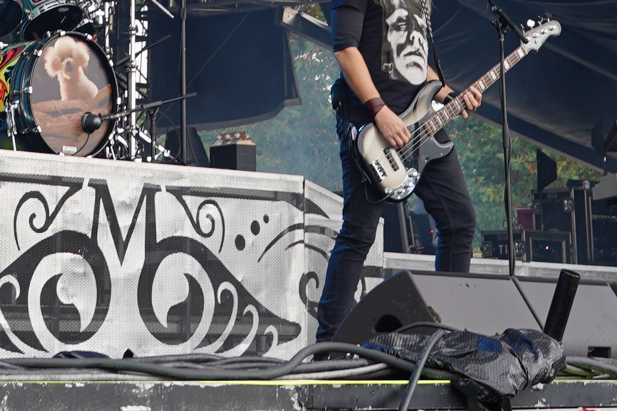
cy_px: -482
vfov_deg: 9.7
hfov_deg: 15.8
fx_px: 2211
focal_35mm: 129
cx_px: 194
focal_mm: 28
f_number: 6.3
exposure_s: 1/80
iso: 100
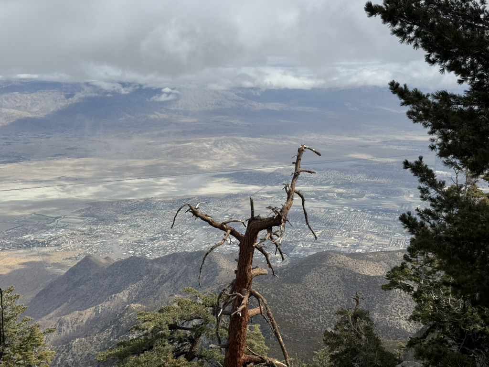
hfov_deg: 39.7
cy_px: 184
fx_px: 678
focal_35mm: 48
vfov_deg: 30.3
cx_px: 244
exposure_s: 1/7092
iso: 64
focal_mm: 6.76
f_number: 1.78
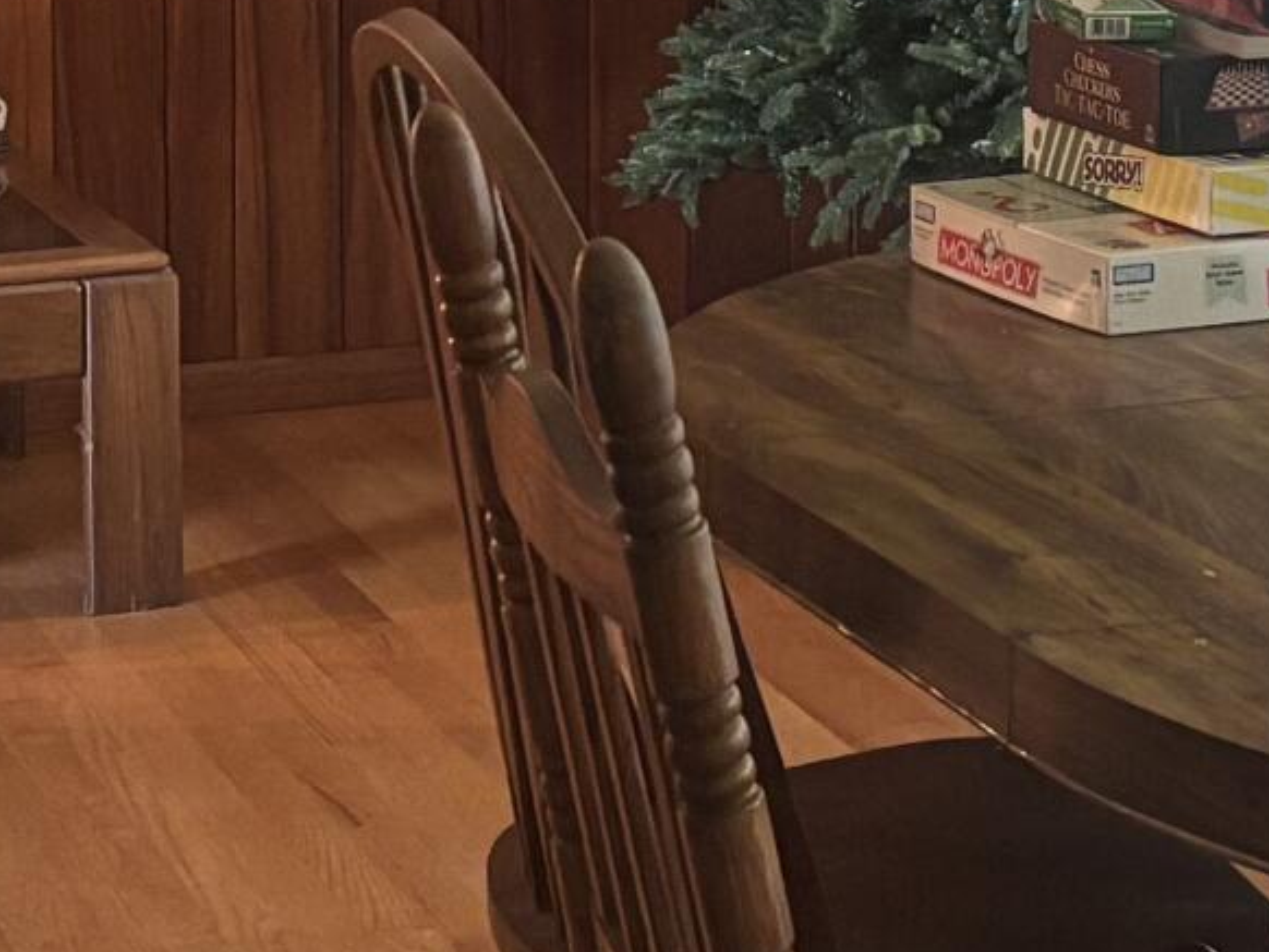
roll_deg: +0.1
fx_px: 4914
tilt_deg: -5.9
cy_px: -161
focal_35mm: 134
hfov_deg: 14.7
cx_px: 663
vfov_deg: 10.9
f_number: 1.6
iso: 640
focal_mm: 5.96
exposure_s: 1/40
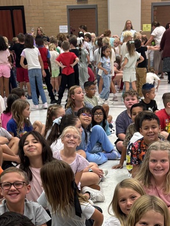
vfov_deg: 27.3
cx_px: 101
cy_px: 237
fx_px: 431
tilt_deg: -25.7
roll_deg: +1.2
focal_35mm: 66
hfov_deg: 22.3
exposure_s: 1/60
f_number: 1.6
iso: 100
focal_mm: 5.96
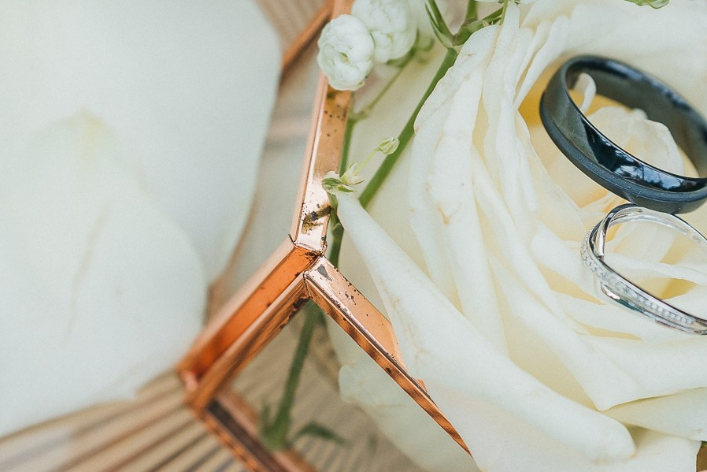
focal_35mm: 171
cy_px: 201
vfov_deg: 8.0
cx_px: 365
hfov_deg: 12.0
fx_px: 3359
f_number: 2.5
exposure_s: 1/1250
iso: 125
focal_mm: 50
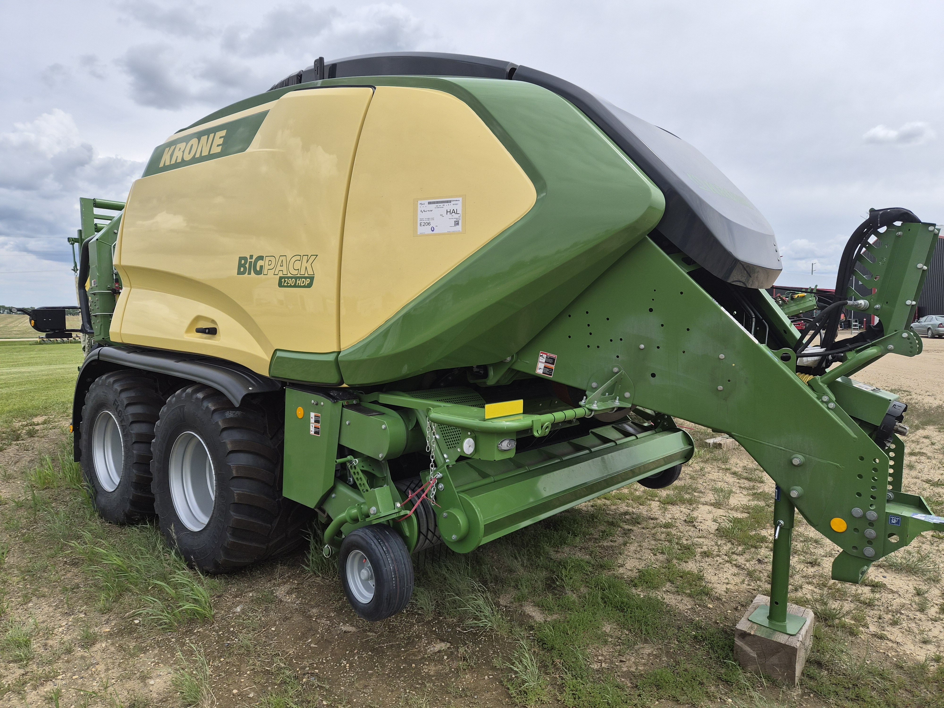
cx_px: 472
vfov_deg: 58.9
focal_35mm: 23
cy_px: 354
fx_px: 627
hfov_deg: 73.9
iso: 80
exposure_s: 1/5360
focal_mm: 5.4
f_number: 1.8
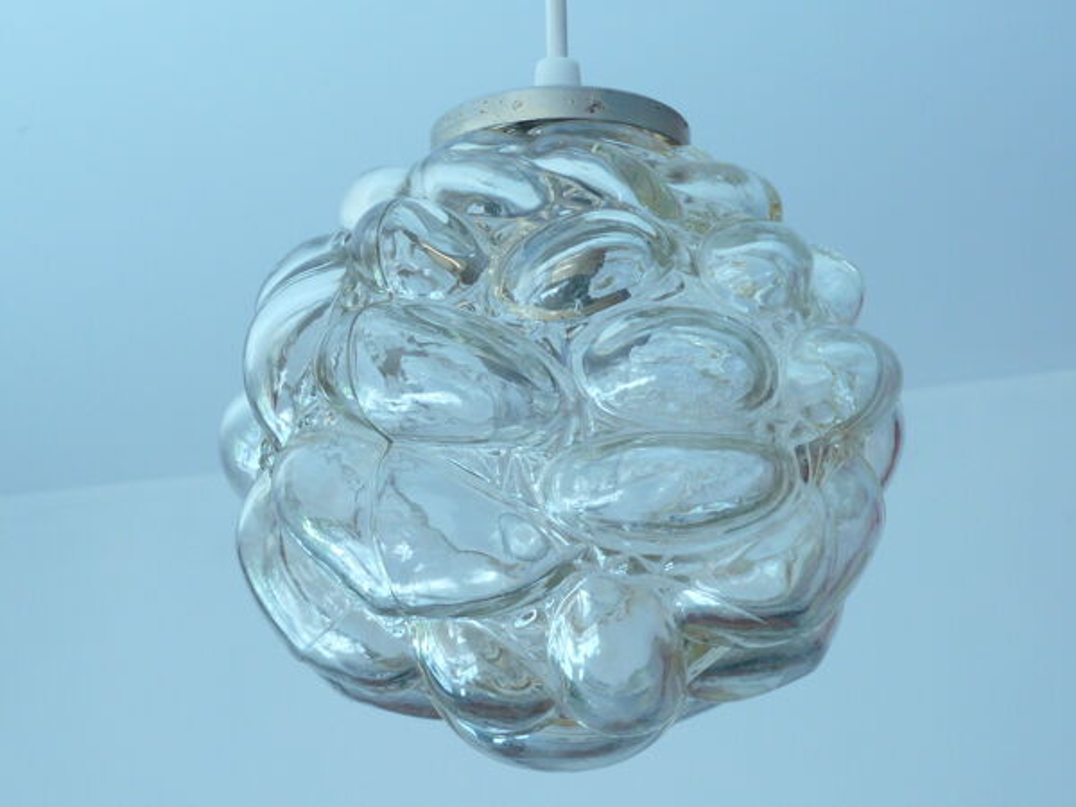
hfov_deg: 22.3
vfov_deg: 16.8
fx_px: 2735
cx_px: 538
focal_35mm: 88
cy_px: 404
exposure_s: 1/50
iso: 100
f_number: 3.4
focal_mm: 9.1
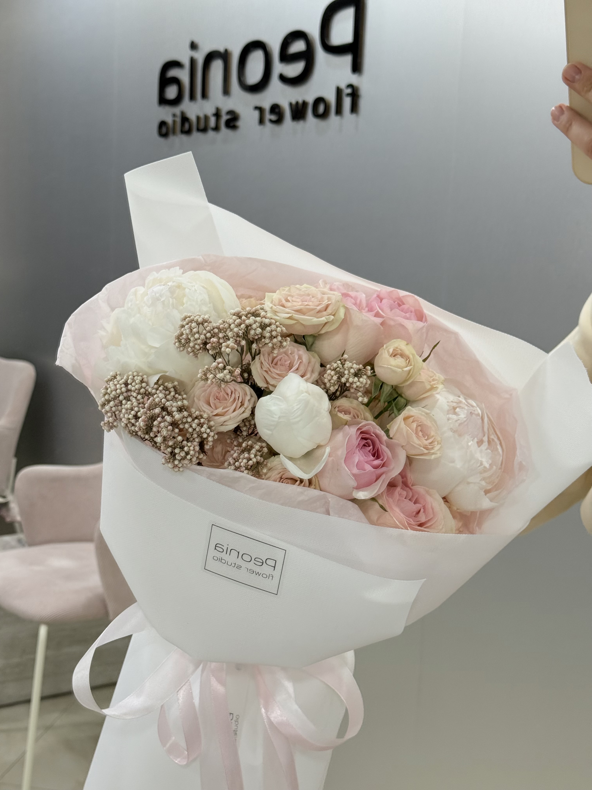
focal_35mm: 48
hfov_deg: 30.3
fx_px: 1095
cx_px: 296
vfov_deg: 39.7
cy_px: 395
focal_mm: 6.76
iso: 100
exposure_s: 1/158
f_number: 1.78
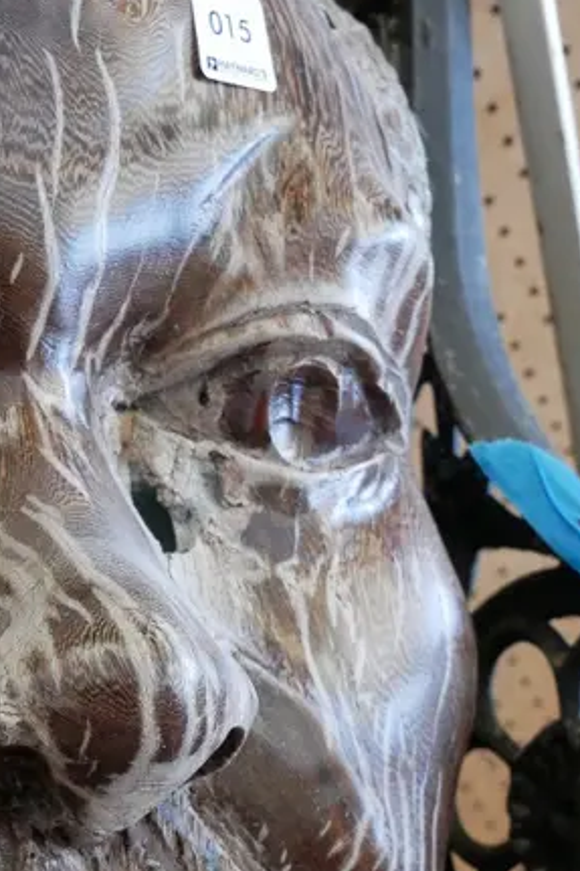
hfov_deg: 15.8
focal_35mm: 84
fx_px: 2031
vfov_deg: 24.0
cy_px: 643
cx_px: -53
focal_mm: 17
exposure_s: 1/60
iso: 1600
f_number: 4
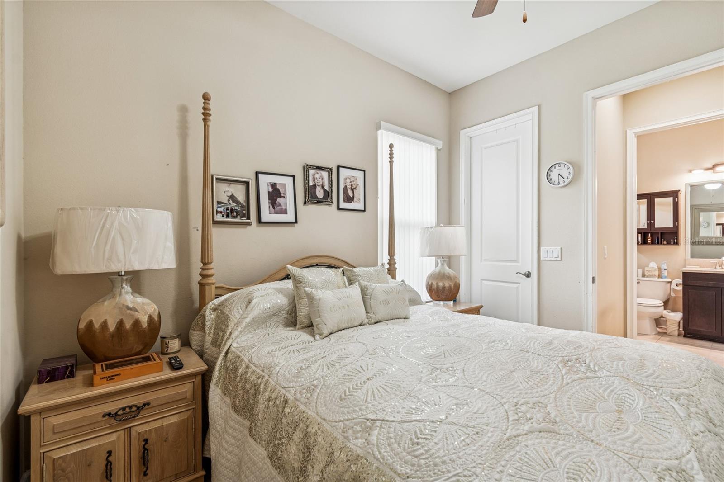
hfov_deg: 100.4
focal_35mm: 15
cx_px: 362
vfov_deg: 77.3
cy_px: 241
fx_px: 302
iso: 100
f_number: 7.1
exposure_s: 1/1.25
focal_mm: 10
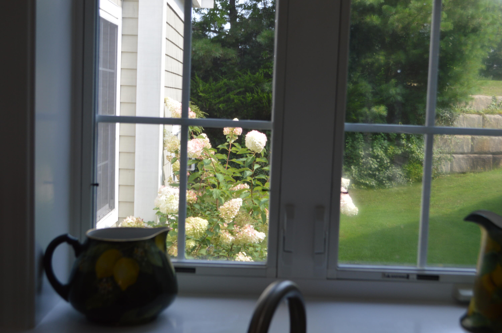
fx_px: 669
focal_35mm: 48
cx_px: 251
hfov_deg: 41.1
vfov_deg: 28.0
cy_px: 166
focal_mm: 32
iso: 220
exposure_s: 1/125
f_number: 5.6
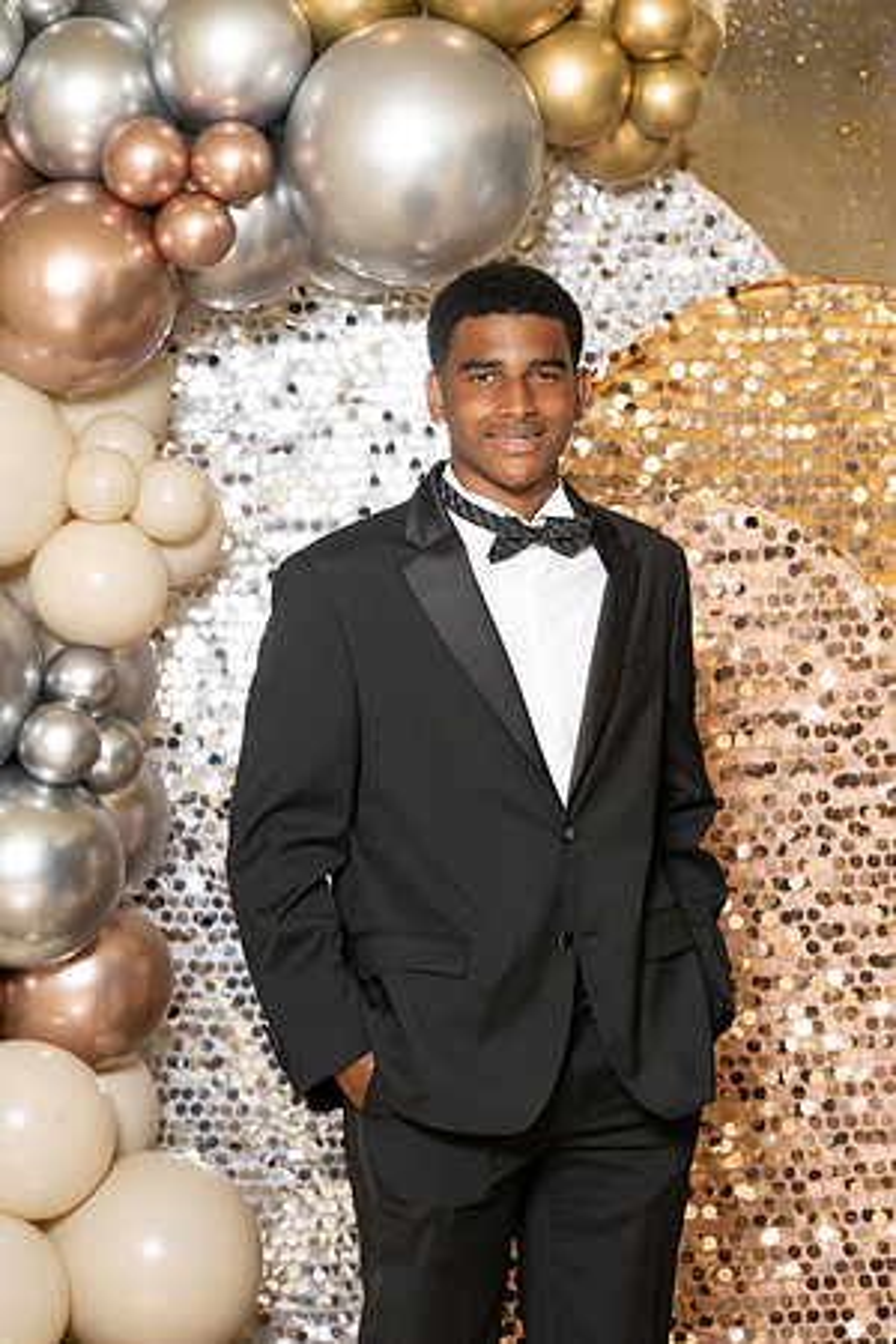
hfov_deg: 10.2
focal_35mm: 135
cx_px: 448
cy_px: 672
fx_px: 5040
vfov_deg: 15.2
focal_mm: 135
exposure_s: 1/200
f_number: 5.6
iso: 250
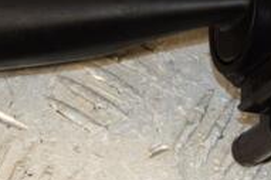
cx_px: 123
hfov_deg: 9.1
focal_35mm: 226
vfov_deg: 6.1
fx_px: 1700
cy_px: 18
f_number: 8
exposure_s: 1/200
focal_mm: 48
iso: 800
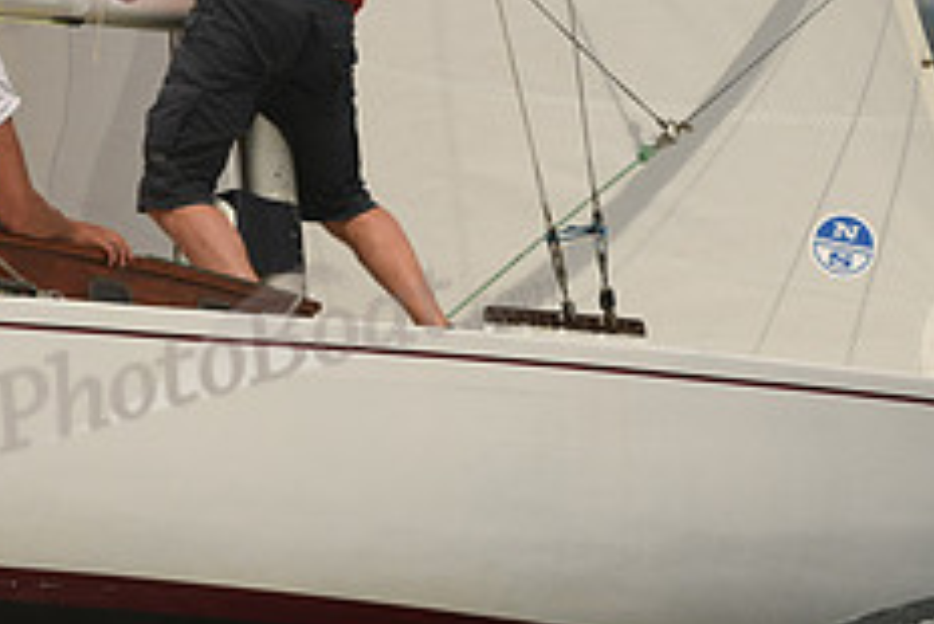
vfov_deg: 2.3
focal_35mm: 600
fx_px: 15576
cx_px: -213
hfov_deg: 3.4
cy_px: 195
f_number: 9
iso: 250
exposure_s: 1/1000
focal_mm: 240
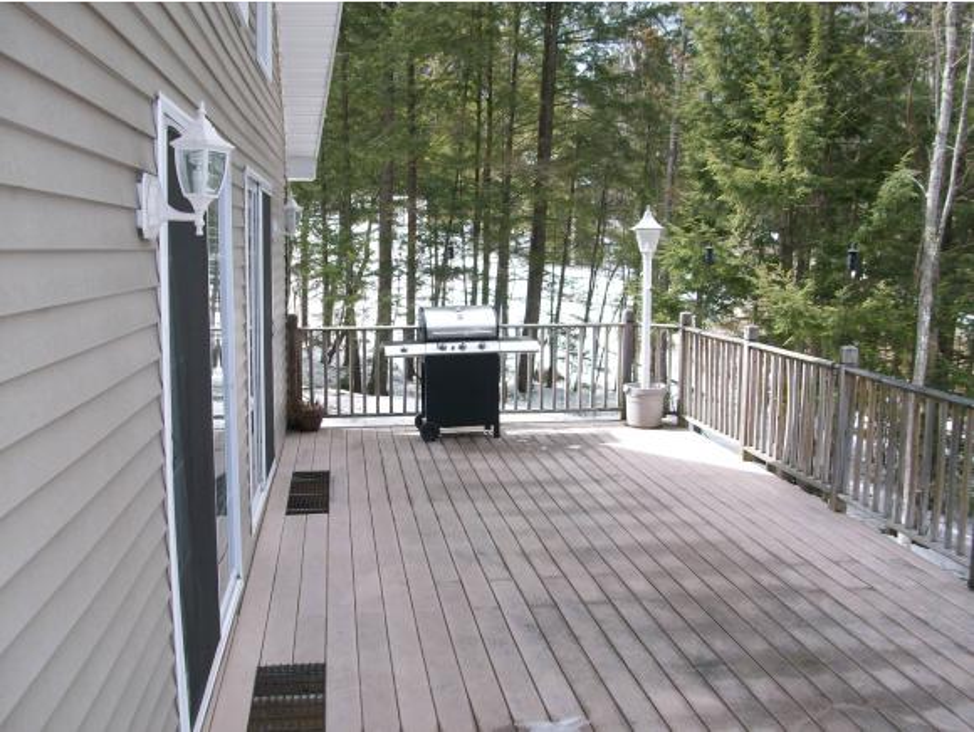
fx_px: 957
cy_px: 366
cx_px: 487
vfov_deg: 41.8
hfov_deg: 53.9
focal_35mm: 34
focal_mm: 5.7
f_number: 2.8
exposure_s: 1/469
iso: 64
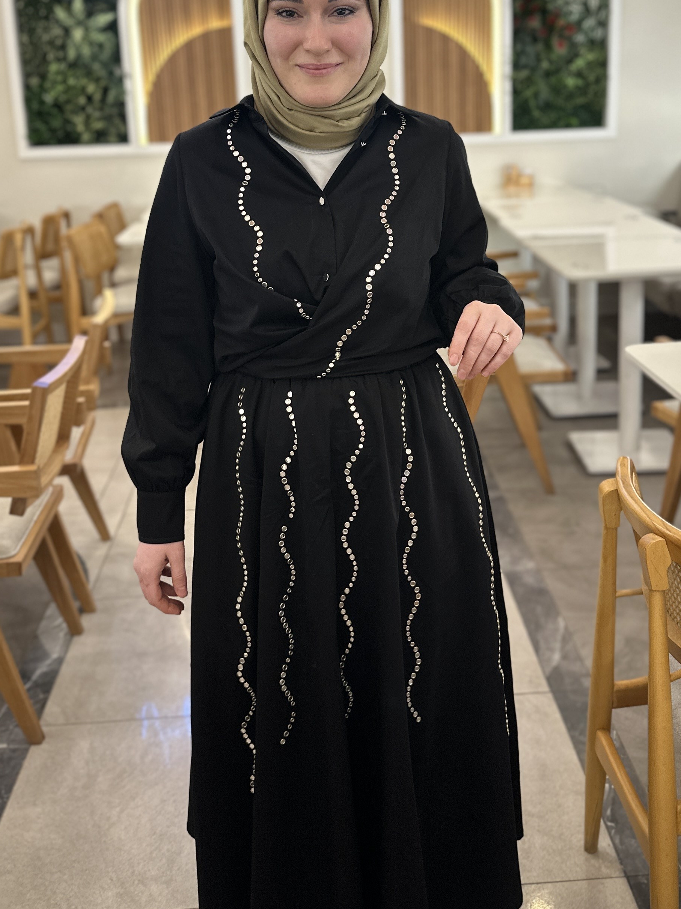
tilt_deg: -10.7
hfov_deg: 35.9
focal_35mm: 40
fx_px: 1049
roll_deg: +1.9
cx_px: 366
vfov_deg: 45.9
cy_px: 287
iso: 125
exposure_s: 1/50
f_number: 1.78
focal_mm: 6.86
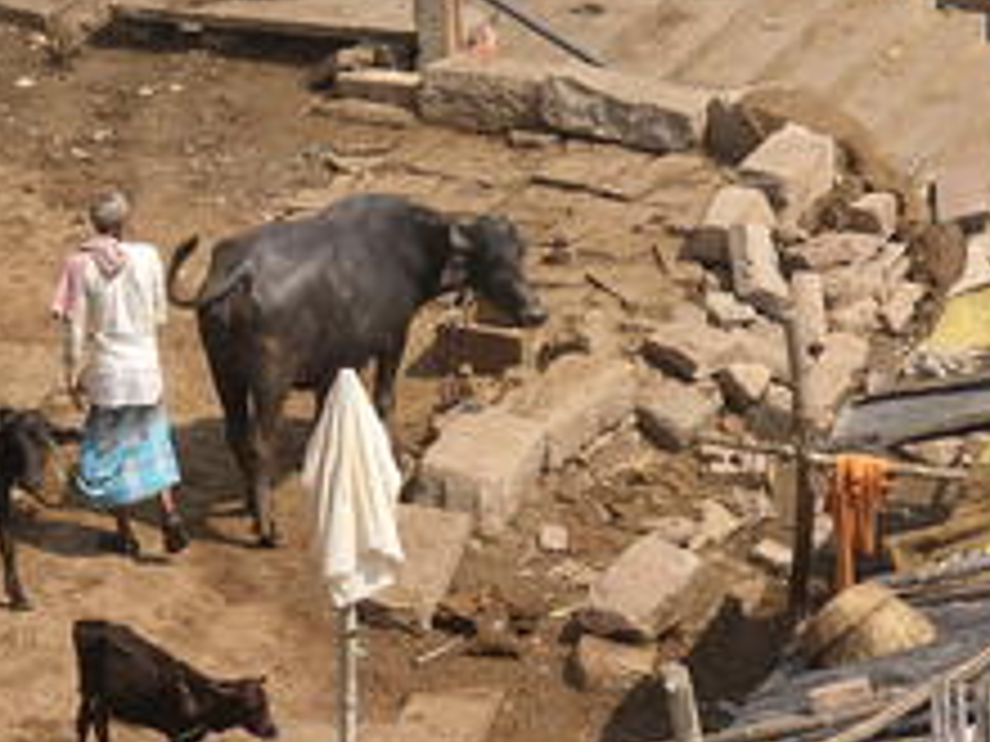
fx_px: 7893
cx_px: 416
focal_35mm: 276
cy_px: 630
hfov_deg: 7.2
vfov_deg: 5.4
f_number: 4.8
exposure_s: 1/572
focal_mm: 32.5
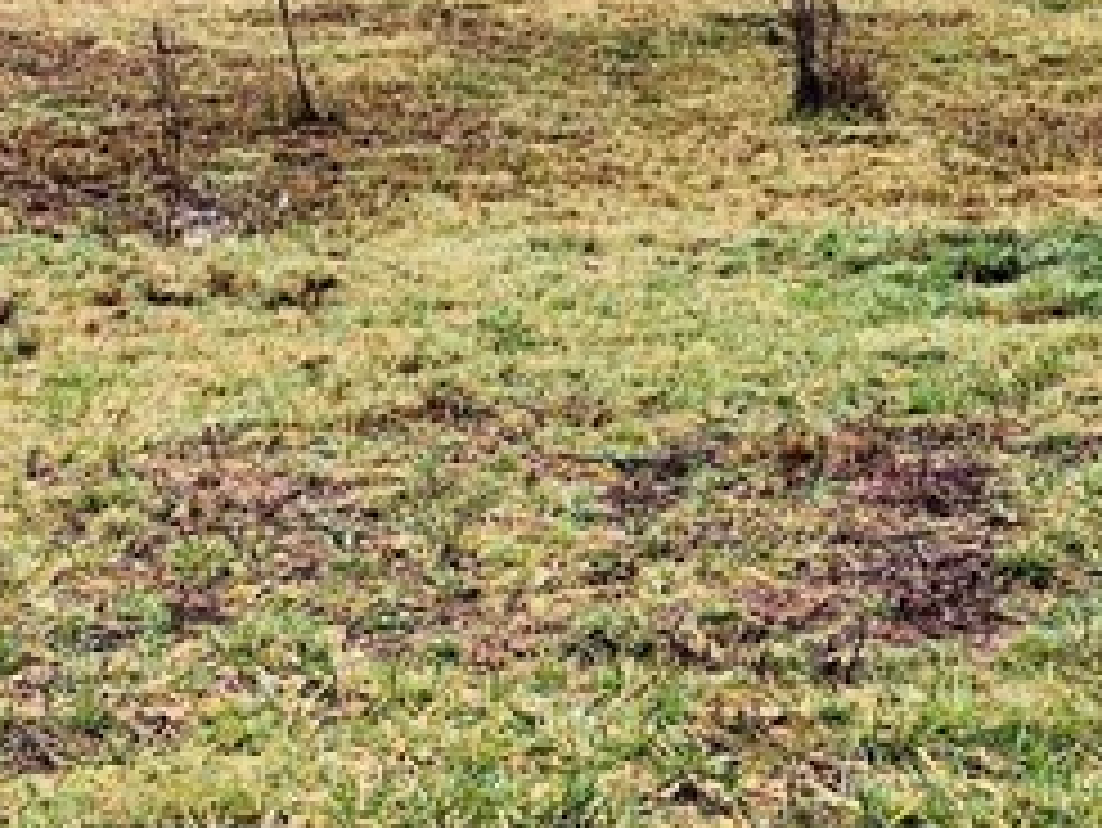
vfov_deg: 12.5
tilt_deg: -8.9
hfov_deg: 16.8
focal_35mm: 117
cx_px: 562
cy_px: 4
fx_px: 3727
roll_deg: +3.3
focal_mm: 4
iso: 32
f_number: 1.8
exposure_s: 1/60
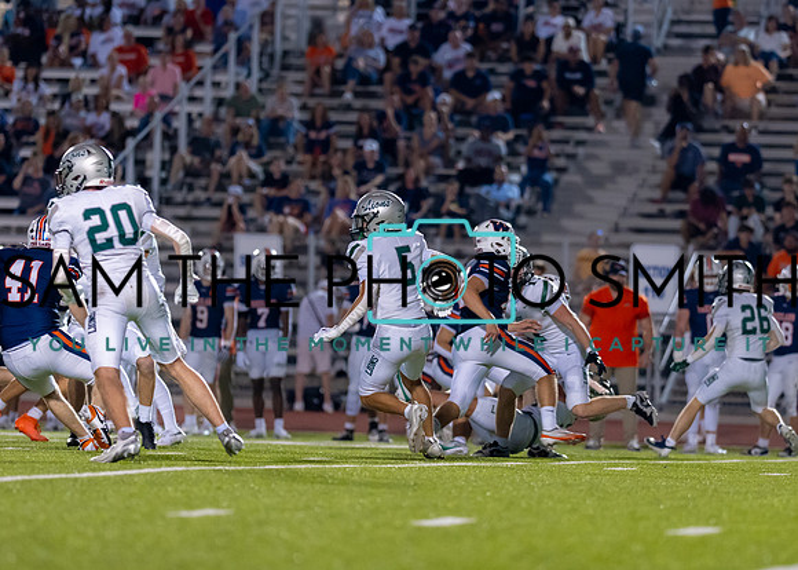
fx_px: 5972
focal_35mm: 264
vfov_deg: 5.5
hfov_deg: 7.6
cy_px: 272
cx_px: 445
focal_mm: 135
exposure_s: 1/1000
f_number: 1.8
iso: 1600
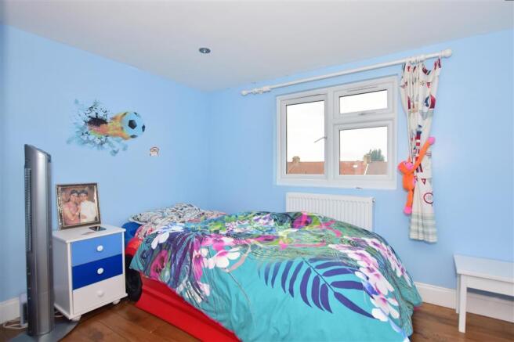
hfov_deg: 92.5
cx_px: 257
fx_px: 246
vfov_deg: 69.6
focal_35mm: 17
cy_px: 171
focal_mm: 11.5
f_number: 7.1
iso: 400
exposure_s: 1/200
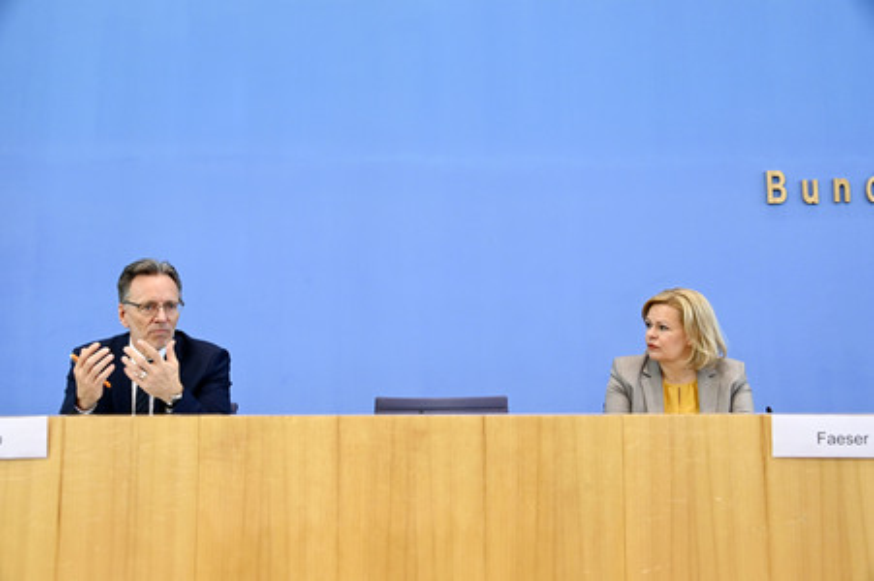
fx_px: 849
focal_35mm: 35
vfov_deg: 37.8
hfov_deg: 54.5
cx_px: 437
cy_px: 290
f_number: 5.6
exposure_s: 1/640
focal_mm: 35
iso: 4000
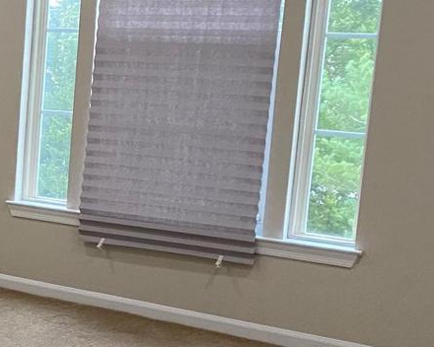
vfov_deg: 18.4
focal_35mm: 83
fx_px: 1066
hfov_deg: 19.8
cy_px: 233
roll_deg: -1.3
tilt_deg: -11.5
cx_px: -224
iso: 320
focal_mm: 4.25
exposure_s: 1/60
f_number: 1.8
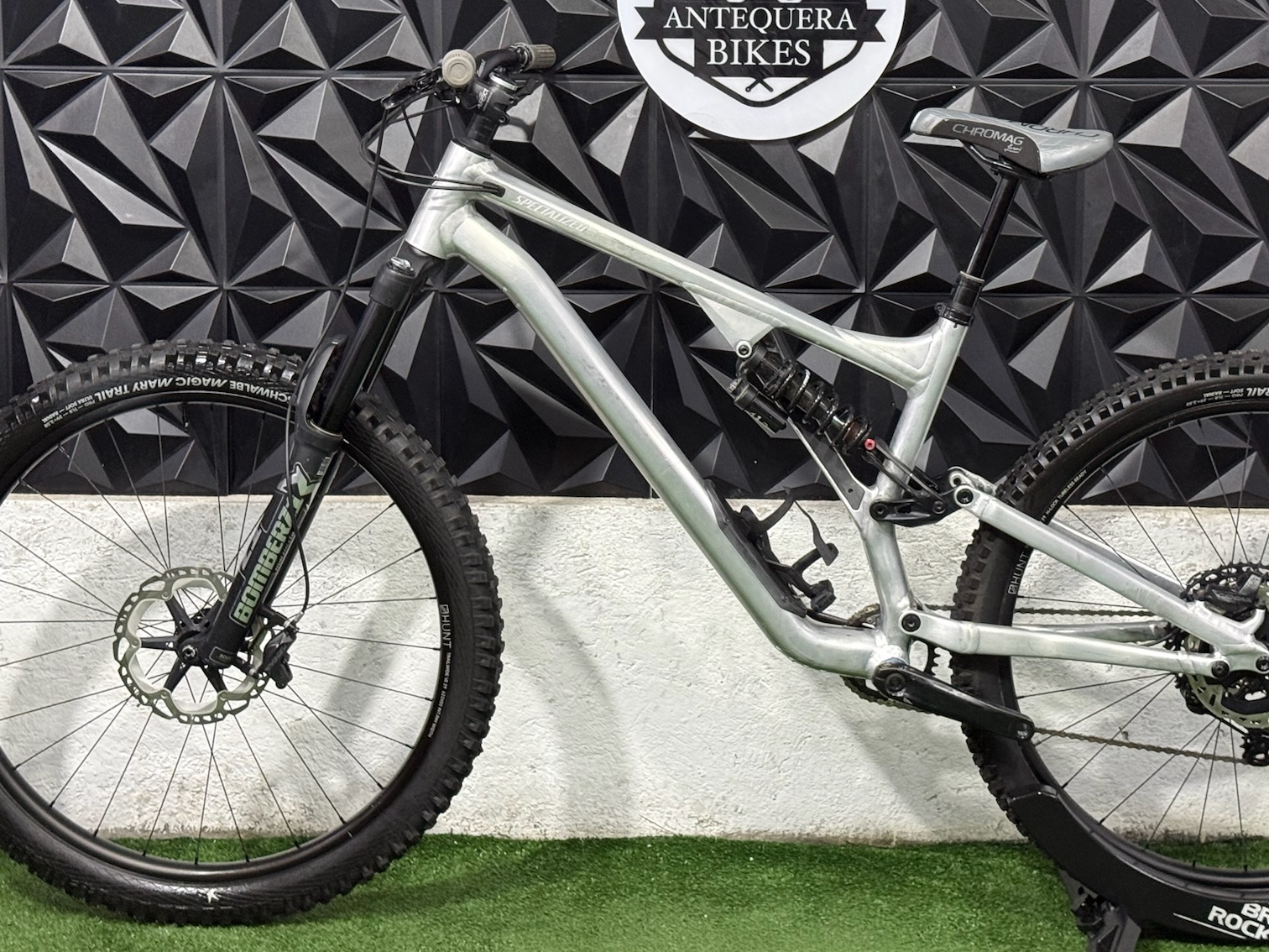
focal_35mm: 65
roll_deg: -0.8
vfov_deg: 22.5
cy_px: 344
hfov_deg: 29.8
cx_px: 723
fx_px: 2383
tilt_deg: -6.2
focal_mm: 6.76
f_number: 1.78
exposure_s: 1/60
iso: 200
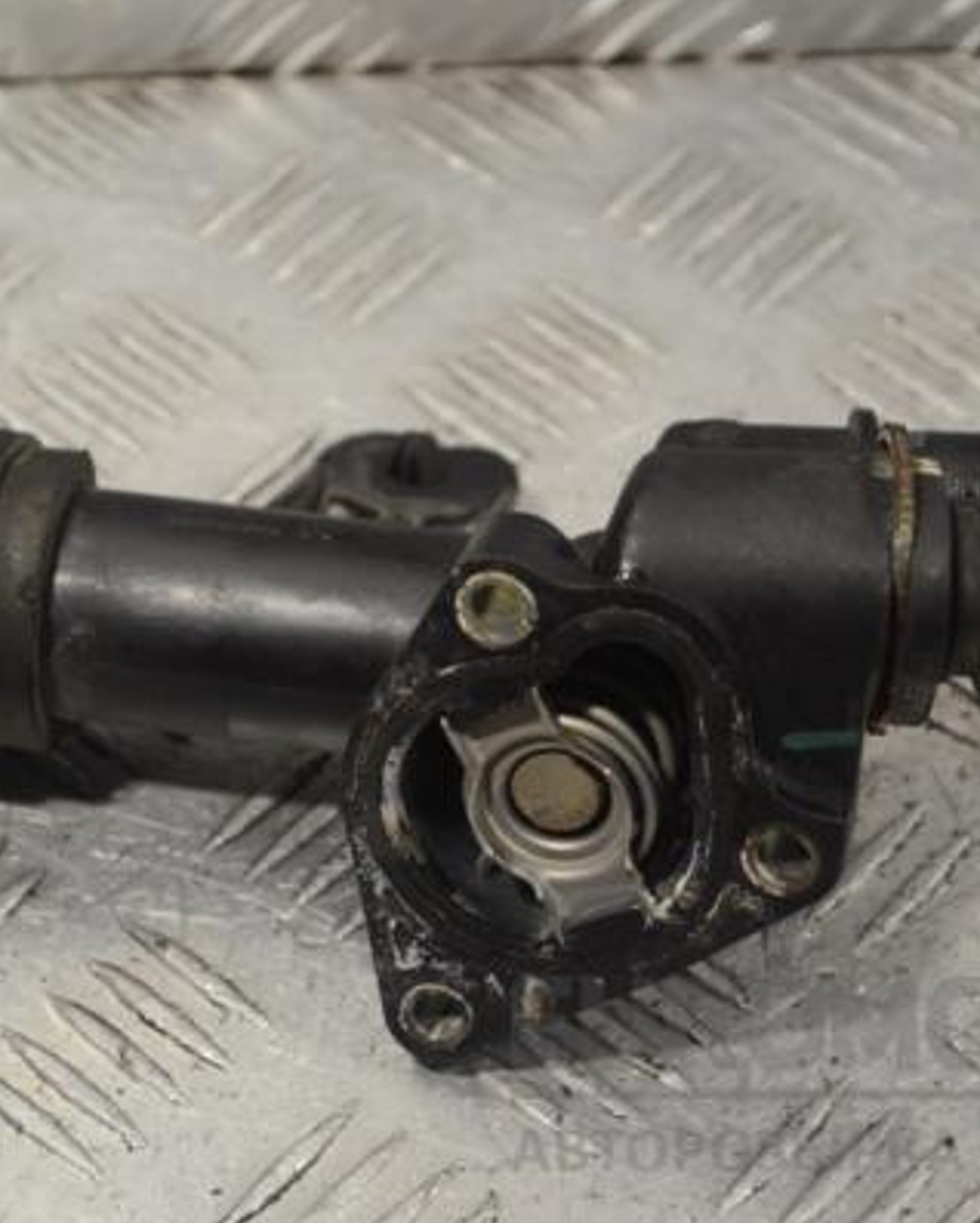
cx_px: 453
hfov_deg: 15.1
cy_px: 613
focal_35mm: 102
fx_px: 3695
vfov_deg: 18.8
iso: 140
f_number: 5.3
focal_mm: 48
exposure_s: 1/30
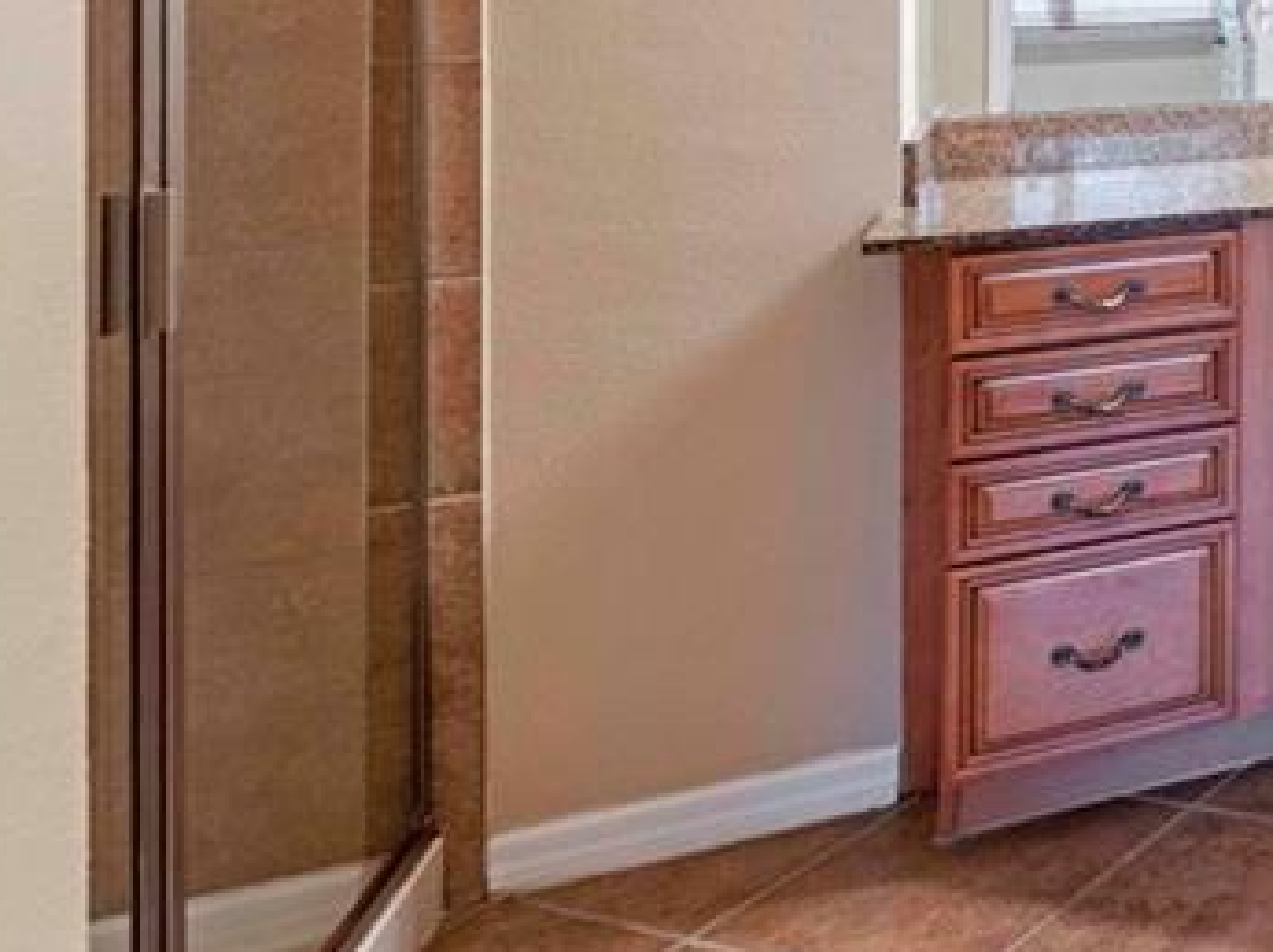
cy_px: -54
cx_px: 1838
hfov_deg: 30.3
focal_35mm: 40
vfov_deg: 32.3
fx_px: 1469
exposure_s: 1/2.5
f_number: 8
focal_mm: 14
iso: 320
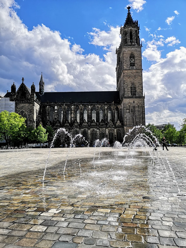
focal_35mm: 27
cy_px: 124
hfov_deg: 51.4
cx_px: 93
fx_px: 193
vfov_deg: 65.3
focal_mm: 5.58
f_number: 1.8
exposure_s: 3
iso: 50
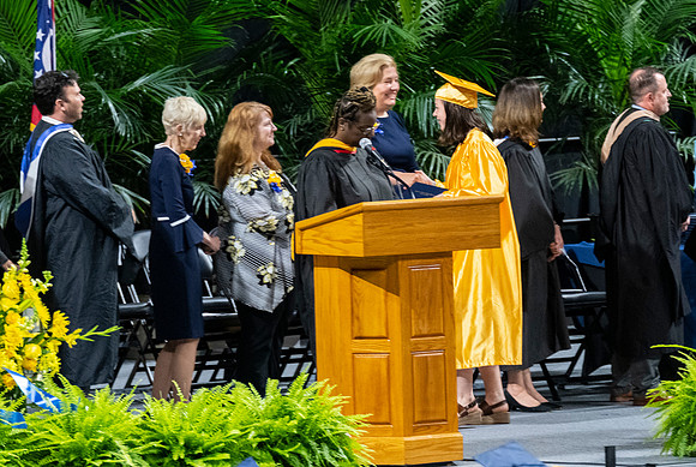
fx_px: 7824
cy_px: 235
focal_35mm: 404
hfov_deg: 5.1
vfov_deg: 3.4
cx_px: 446
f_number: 4
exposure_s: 1/200
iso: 2000
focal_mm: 200
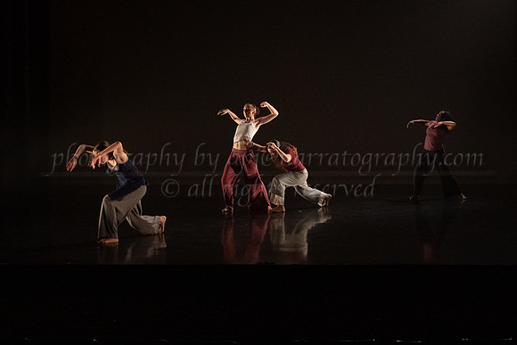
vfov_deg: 18.5
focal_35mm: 74
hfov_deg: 27.5
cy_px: 155
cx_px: 294
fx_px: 1056
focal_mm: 60
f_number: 3.5
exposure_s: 1/400
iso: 4000
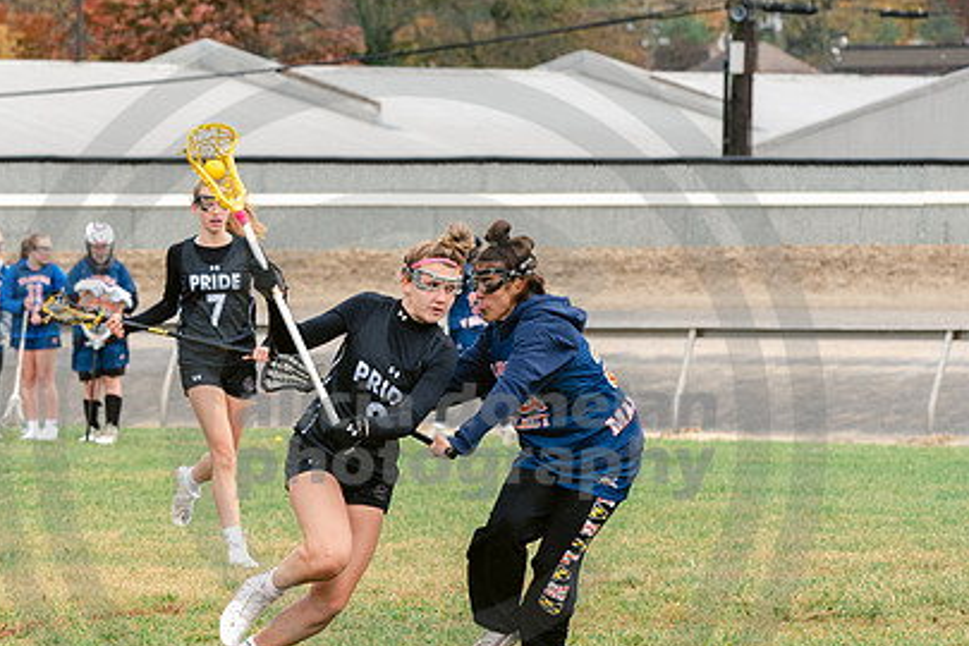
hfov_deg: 7.0
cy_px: 511
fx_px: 7859
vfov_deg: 4.7
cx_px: 249
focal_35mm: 292
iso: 400
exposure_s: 1/500
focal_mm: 125
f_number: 5.6
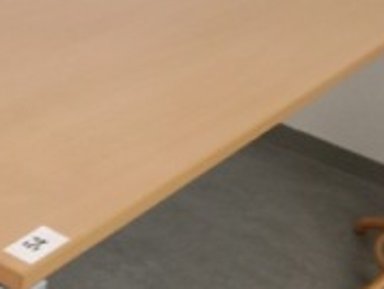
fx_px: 1077
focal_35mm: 97
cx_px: 166
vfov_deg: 15.3
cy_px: 192
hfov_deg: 20.2
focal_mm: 3.65
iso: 697
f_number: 2.2
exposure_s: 1/20
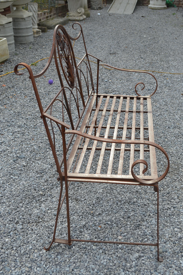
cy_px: 138
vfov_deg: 46.4
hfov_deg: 31.8
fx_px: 321
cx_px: 92
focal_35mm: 42
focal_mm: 28
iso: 100
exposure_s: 1/125
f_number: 5.6
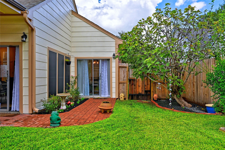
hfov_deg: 62.0
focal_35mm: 30
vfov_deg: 43.5
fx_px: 187
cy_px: 75
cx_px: 112
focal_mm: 30
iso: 400
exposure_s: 1/250
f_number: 8
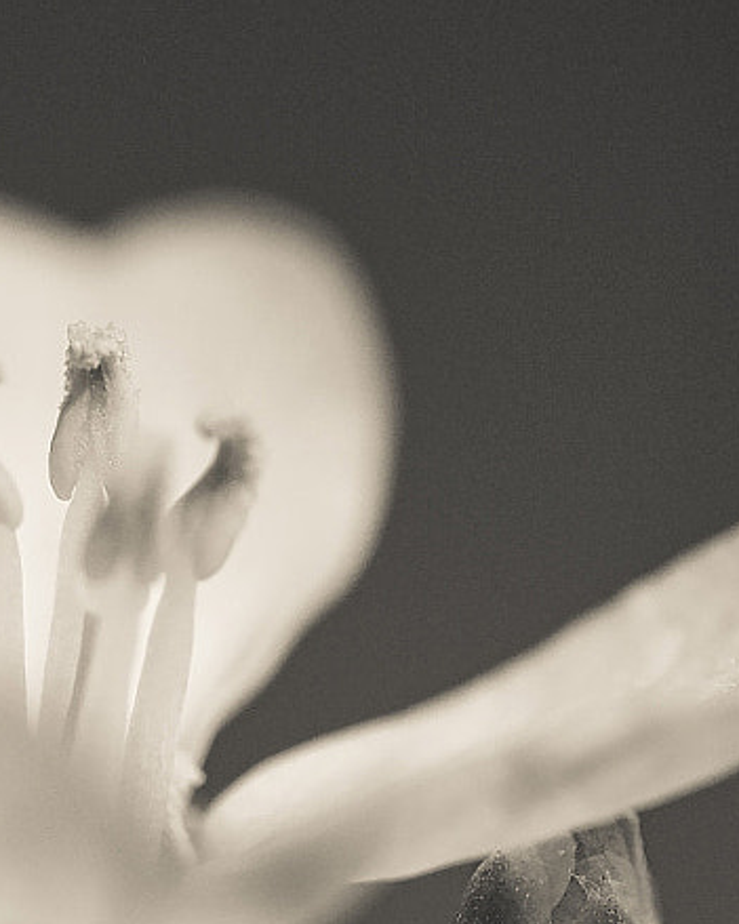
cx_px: 781
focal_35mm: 427
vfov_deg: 4.5
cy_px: 1128
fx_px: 11678
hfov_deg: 3.6
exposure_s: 1/3200
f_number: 2.8
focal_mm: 60
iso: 200
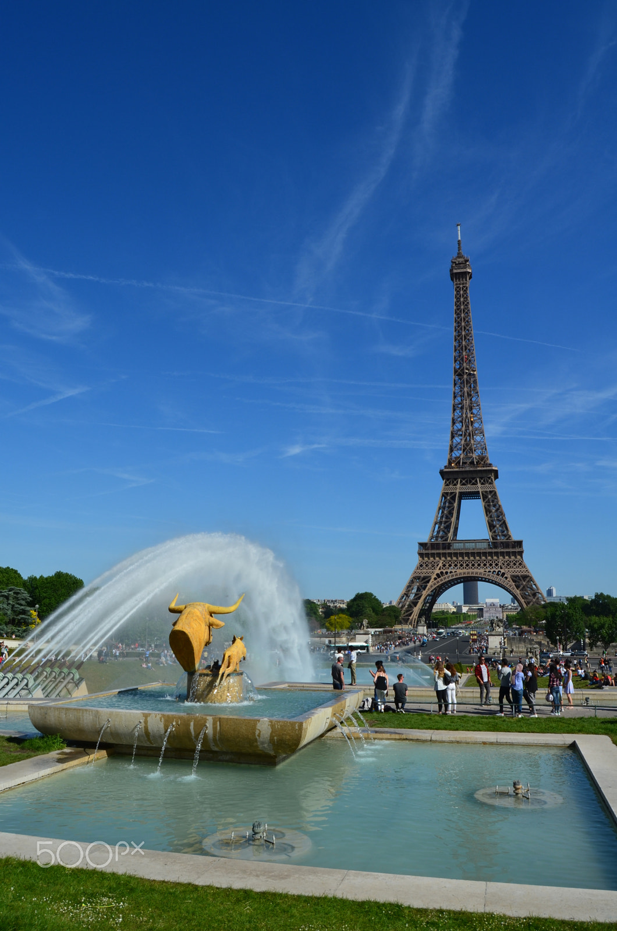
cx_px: 308
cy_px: 466
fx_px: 697
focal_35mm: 27
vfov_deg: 67.5
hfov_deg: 47.7
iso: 180
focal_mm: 18
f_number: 11
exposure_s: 1/500
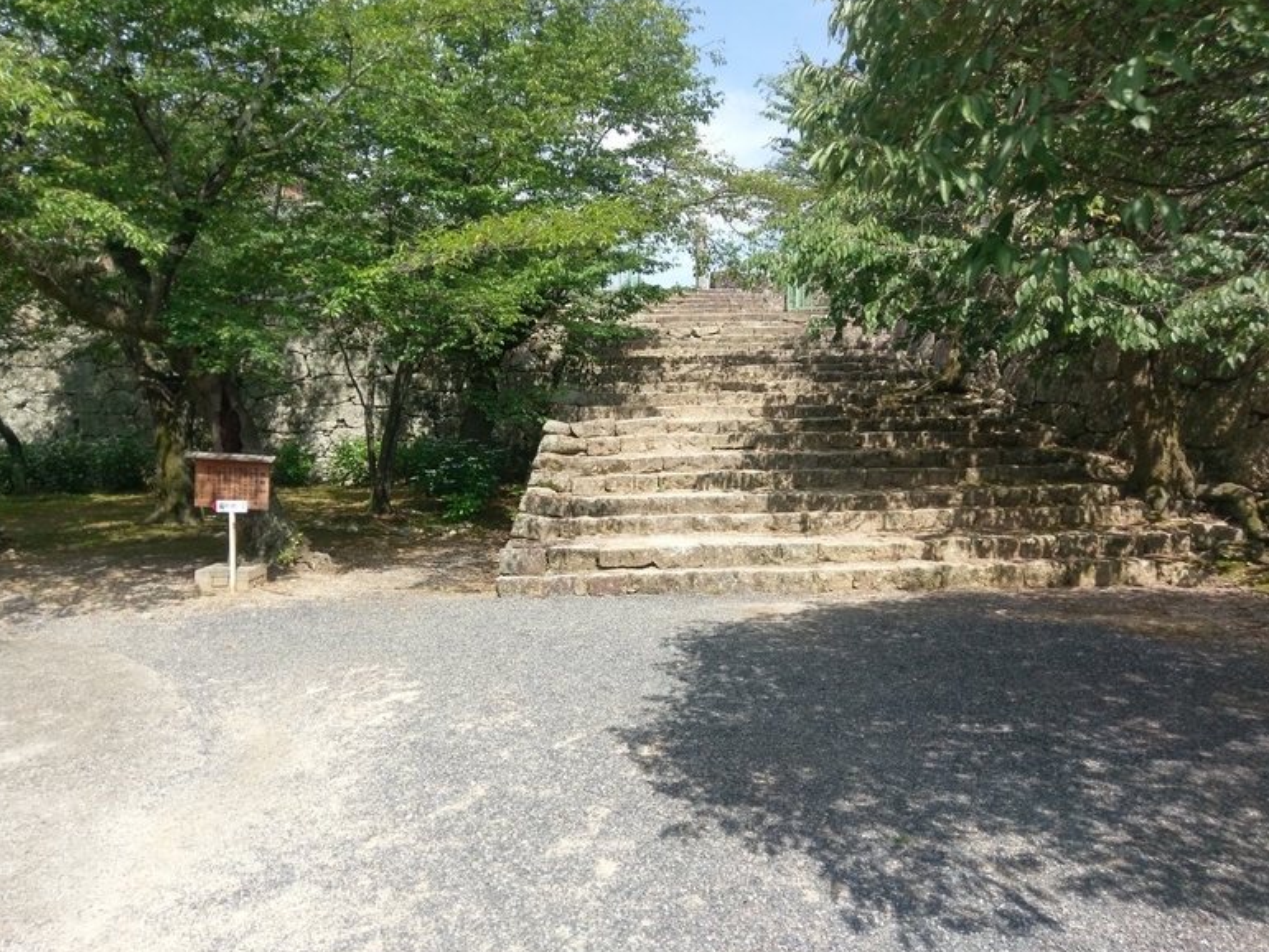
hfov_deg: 65.3
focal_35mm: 27
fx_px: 990
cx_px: 620
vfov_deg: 51.4
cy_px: 488
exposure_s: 1/1371
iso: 100
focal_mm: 4.58
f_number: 1.8
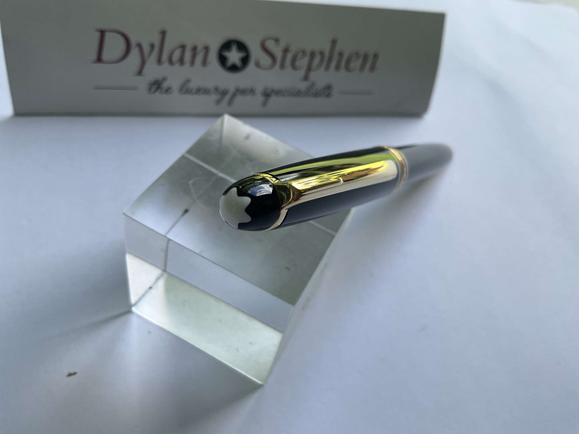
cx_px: 290
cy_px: 217
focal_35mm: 29
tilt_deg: -49.9
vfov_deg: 48.2
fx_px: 485
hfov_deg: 61.7
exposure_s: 1/212
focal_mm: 3
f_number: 1.8
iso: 20
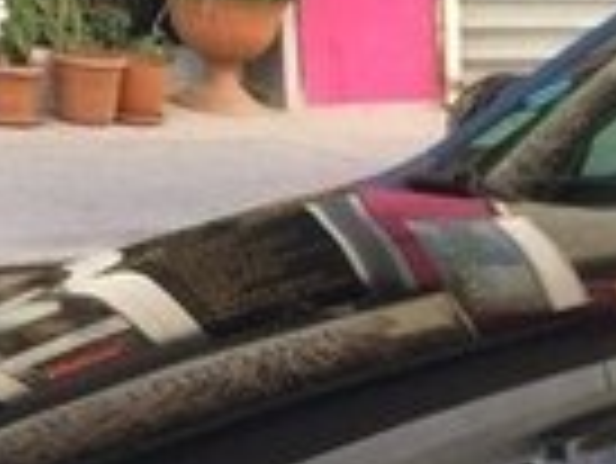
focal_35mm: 140
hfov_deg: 13.5
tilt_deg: -19.9
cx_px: 854
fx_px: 2494
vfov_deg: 10.0
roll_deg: -1.4
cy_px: 827
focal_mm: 4.15
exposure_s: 1/100
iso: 50
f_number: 2.2
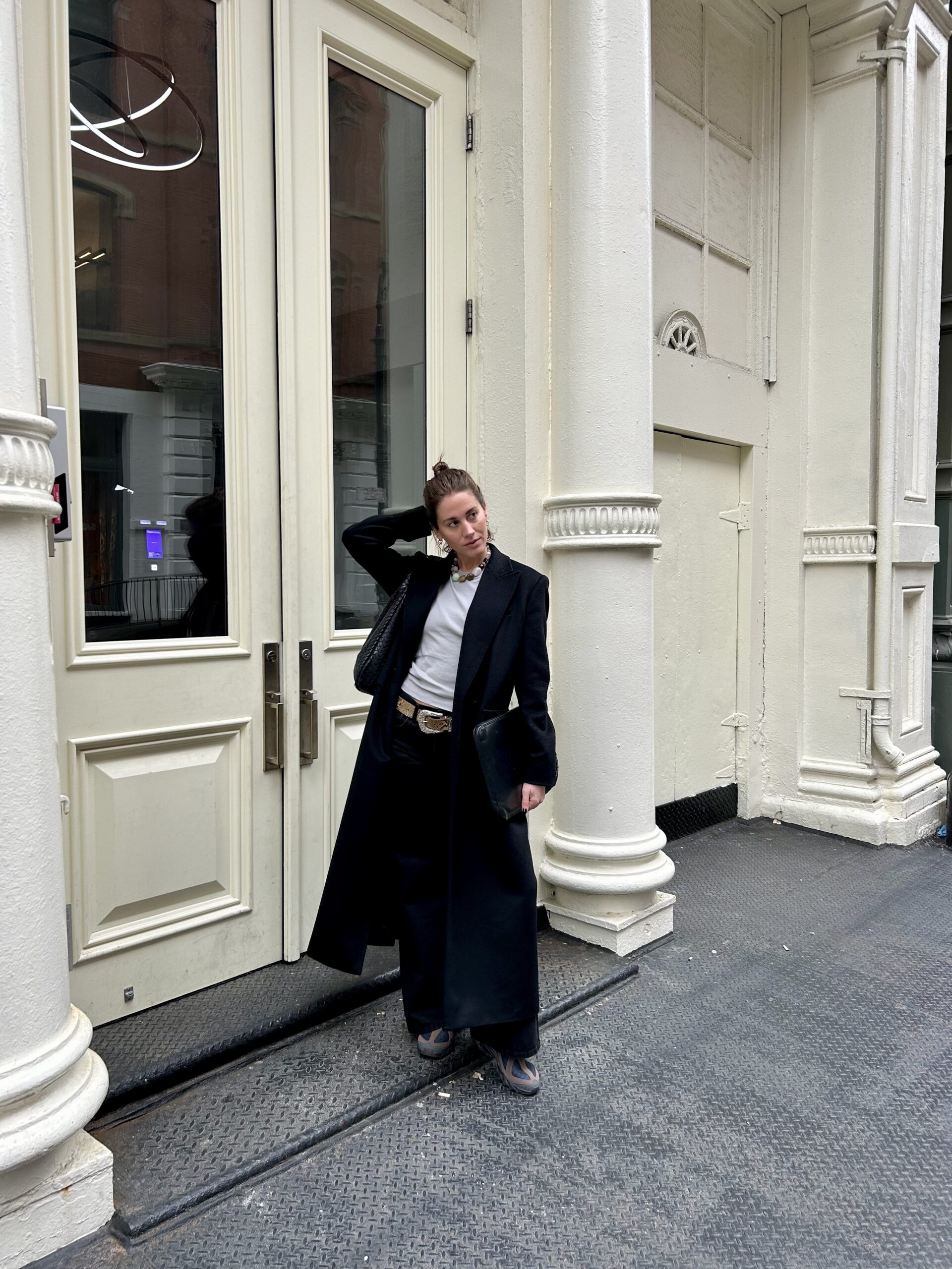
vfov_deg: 67.3
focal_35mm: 26
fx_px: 953
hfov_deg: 53.1
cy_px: 634
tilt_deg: -3.3
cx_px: 476
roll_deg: -0.3
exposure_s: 1/124
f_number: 1.5
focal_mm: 5.7
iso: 32
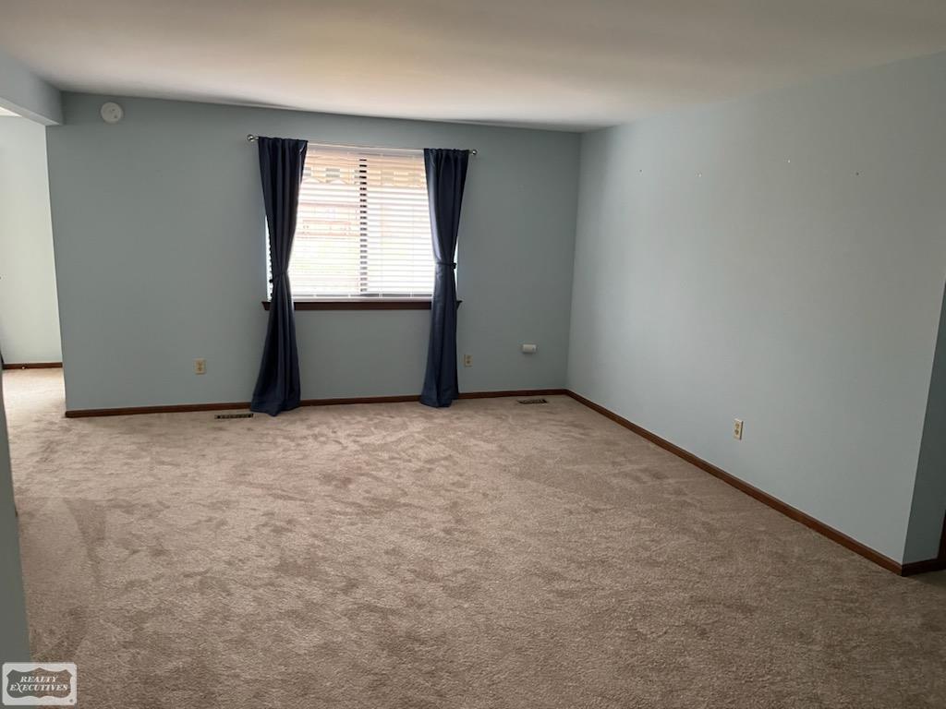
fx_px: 711
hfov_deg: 67.3
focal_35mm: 26
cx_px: 473
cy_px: 354
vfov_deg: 53.1
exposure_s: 1/60
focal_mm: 5.1
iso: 500
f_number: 1.6
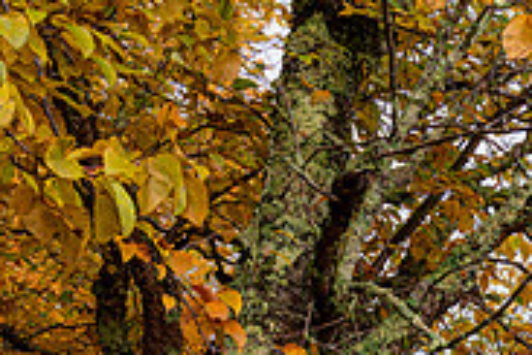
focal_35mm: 89
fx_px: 1315
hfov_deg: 22.4
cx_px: 459
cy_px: 514
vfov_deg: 14.4
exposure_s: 1/30
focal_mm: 28
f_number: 13
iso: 200
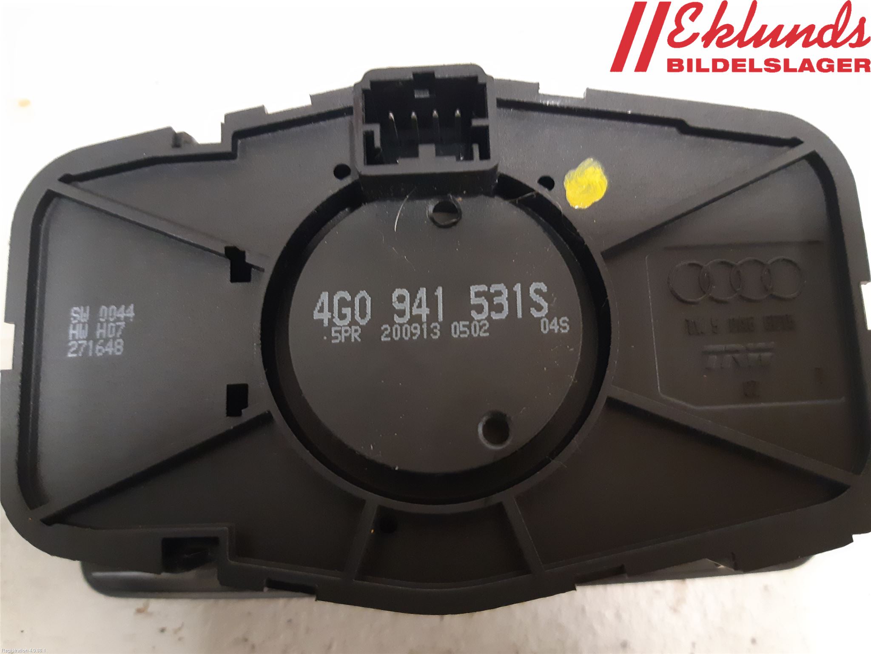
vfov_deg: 53.1
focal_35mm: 26
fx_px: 654
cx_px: 436
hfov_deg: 67.3
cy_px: 327
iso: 500
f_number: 1.7
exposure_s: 1/25
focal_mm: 3.93
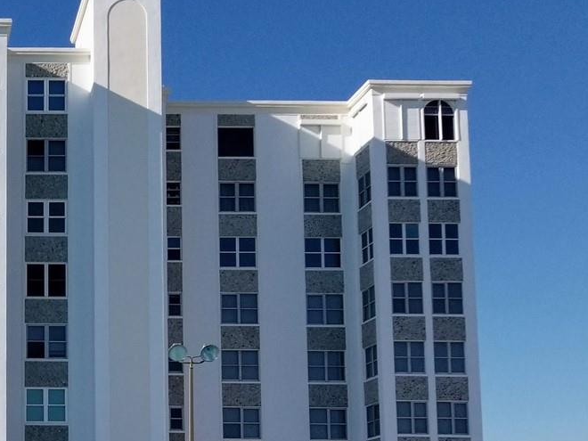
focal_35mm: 63
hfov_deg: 27.6
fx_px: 1070
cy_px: 454
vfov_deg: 22.3
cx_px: -88
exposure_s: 1/3816
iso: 50
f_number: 1.7
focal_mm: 4.25
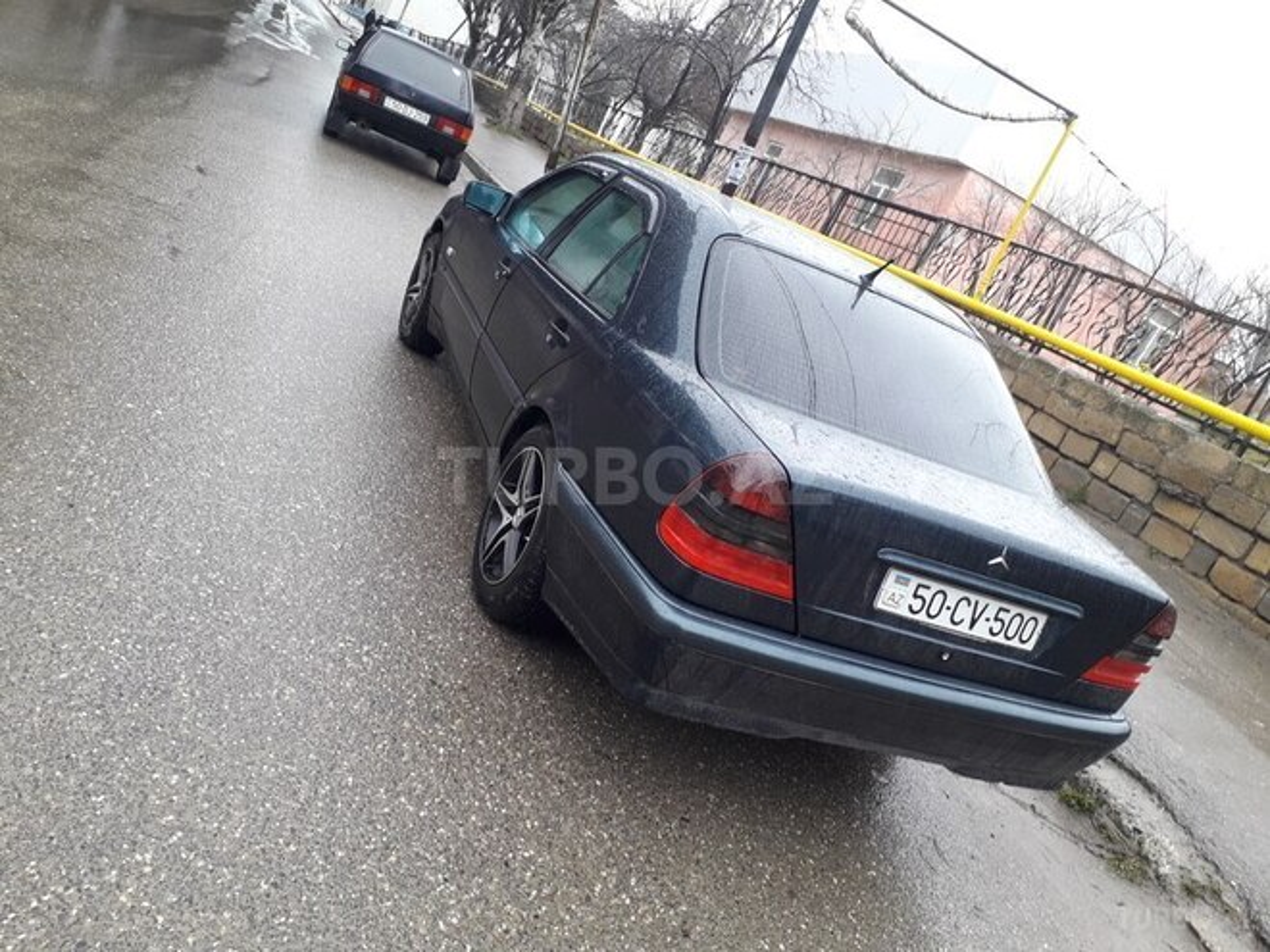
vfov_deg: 51.4
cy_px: 476
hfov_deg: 65.3
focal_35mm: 27
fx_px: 991
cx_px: 635
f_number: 1.9
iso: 50
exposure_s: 1/100
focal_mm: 3.6
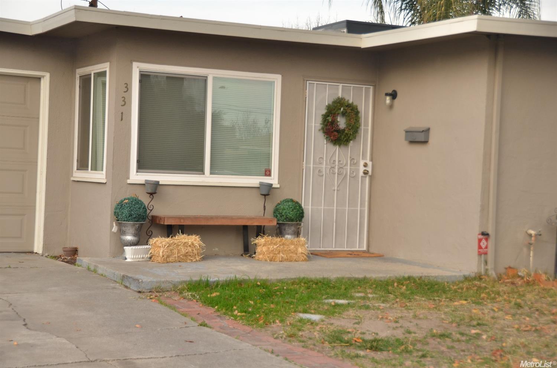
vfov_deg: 19.6
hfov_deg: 29.3
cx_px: 278
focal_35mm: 69
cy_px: 184
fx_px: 1065
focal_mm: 46
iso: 200
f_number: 4.5
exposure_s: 1/160
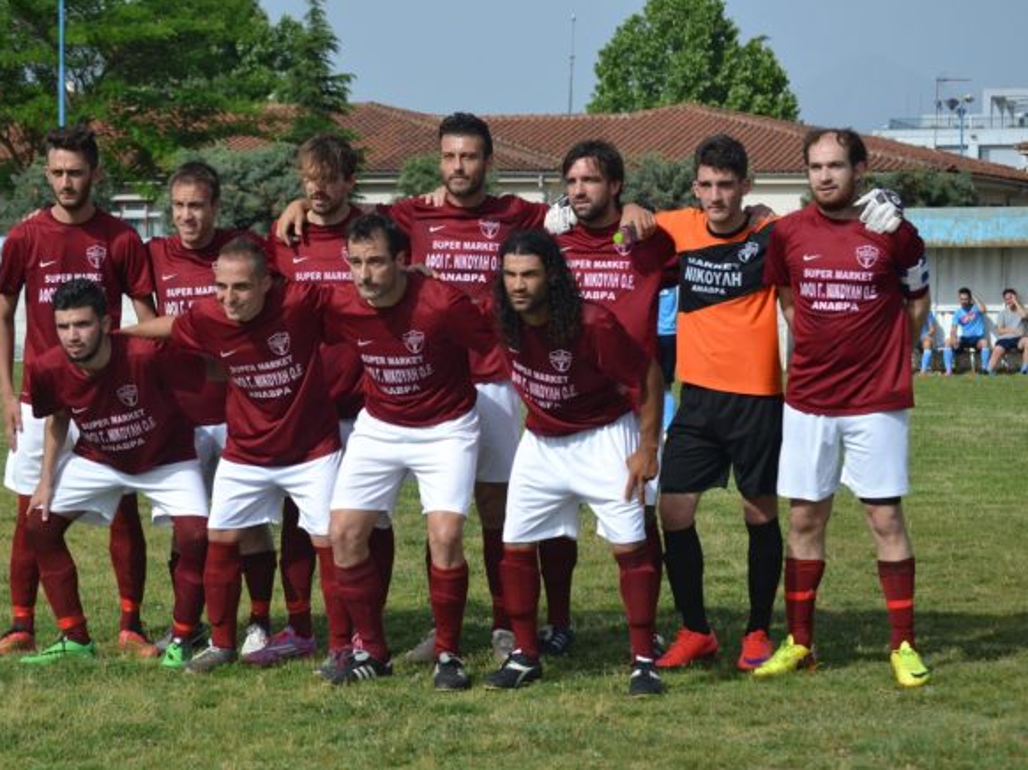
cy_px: 383
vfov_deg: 13.7
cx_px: 452
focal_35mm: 108
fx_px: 3206
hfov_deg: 18.2
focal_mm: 66
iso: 400
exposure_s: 1/2000
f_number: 6.3
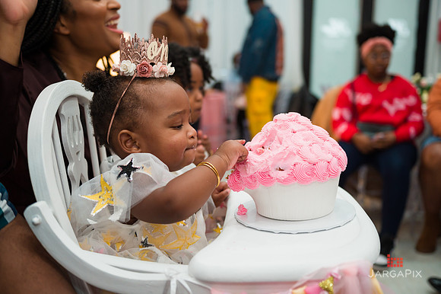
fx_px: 465
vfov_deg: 35.0
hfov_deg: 50.7
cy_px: 147
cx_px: 220
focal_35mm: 38
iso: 800
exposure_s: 1/200
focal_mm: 38
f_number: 3.2
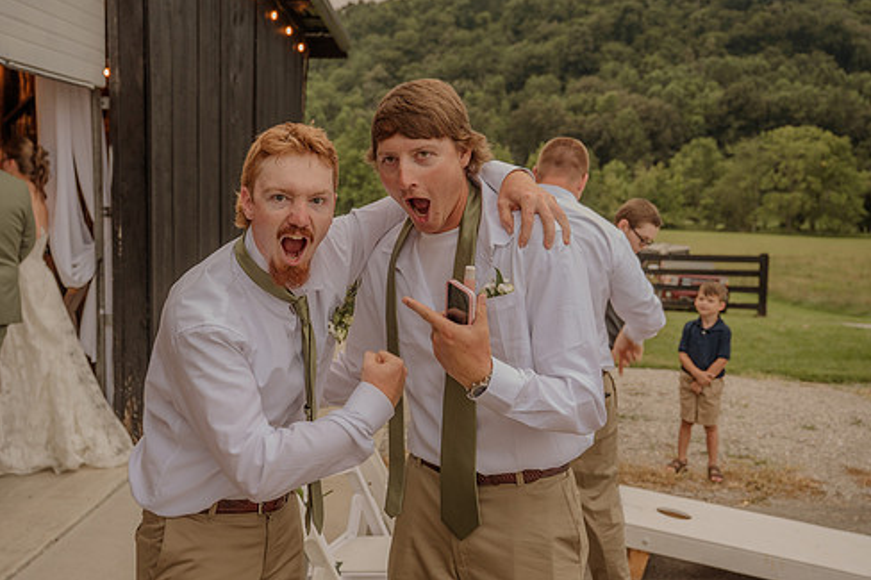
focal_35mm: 41
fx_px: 992
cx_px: 375
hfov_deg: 47.3
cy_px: 284
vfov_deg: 32.6
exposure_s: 1/80
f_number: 4
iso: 320
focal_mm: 34.5
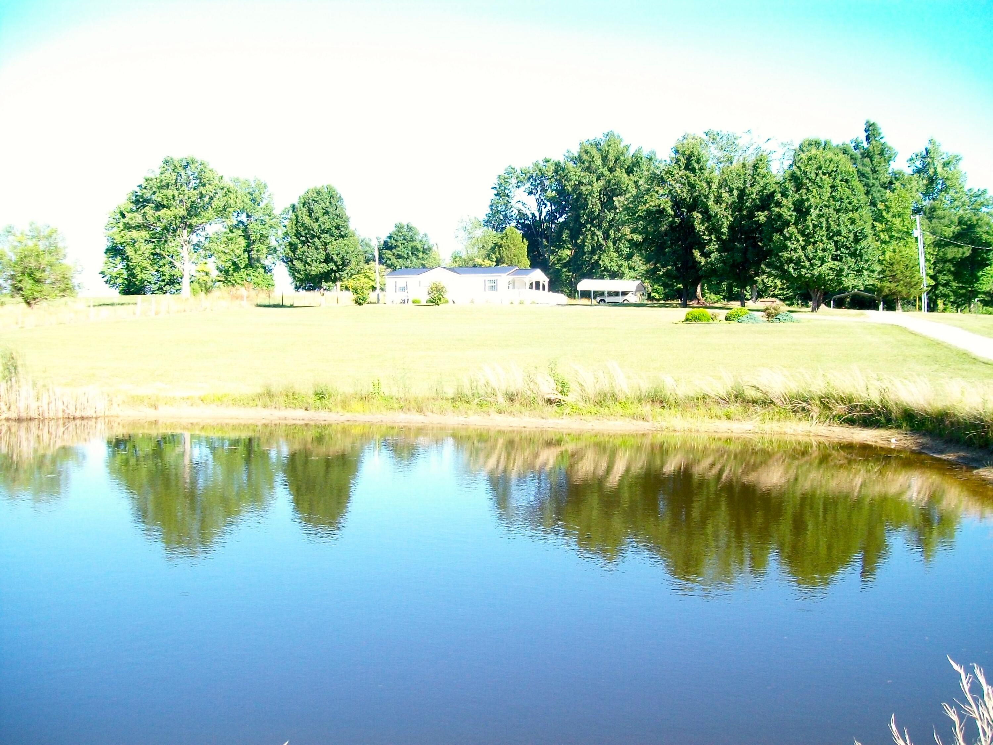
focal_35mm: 36
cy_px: 372
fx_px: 1033
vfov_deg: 39.7
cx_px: 496
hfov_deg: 51.4
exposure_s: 1/250
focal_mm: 6
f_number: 2.7
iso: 80
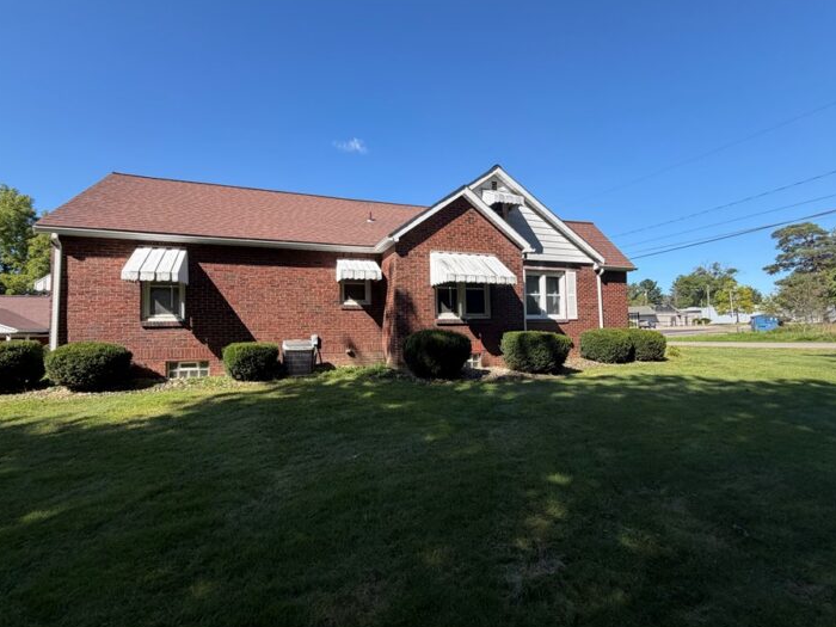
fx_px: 386
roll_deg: +1.0
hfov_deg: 94.5
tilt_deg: +2.3
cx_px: 412
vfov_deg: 78.1
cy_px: 314
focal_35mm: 16
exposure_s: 1/726
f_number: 2.2
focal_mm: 2.22
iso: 40
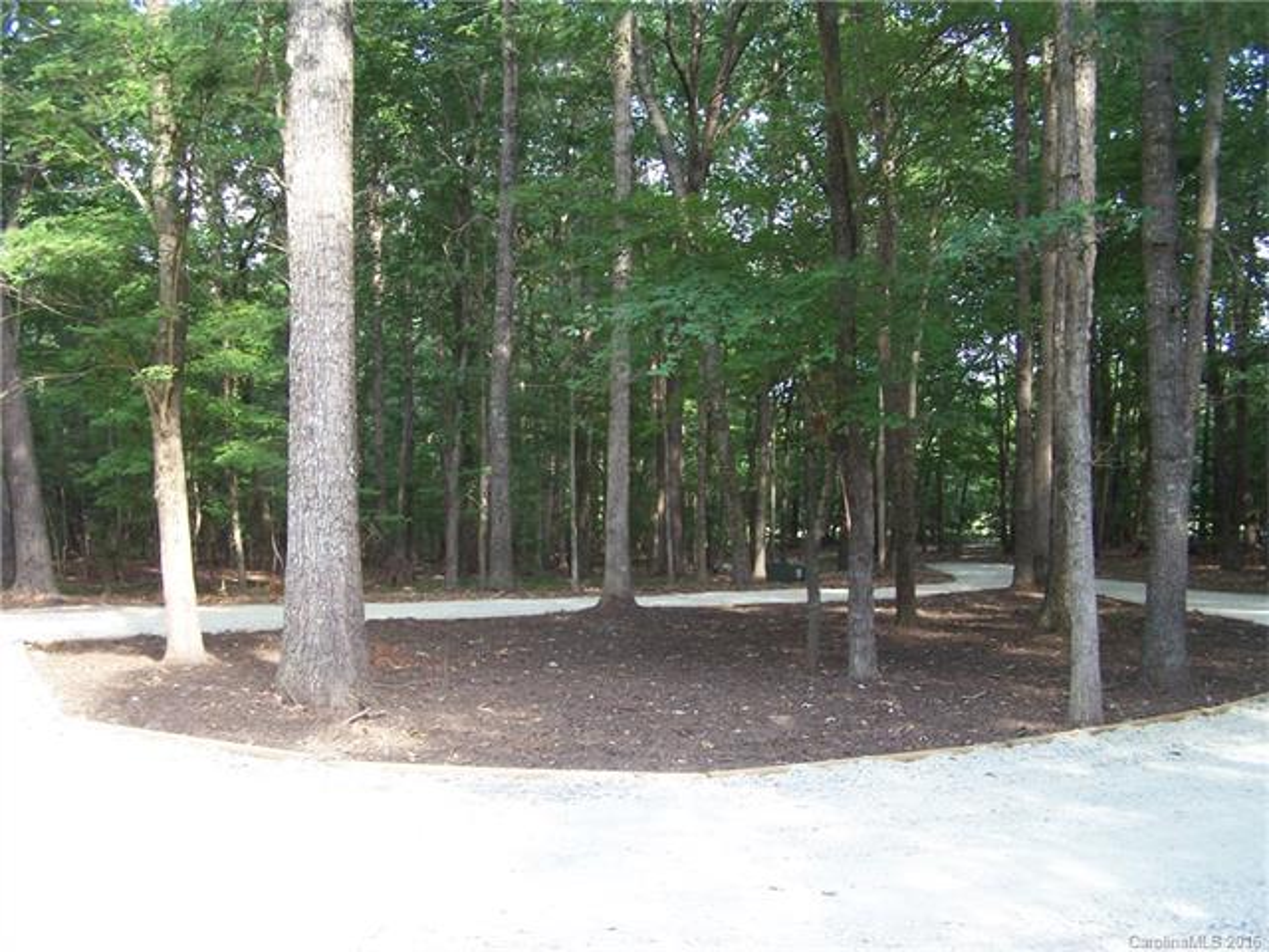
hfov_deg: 49.0
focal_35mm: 38
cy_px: 476
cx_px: 634
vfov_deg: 37.7
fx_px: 1393
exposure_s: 1/60
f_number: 2.8
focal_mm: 6.3
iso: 140
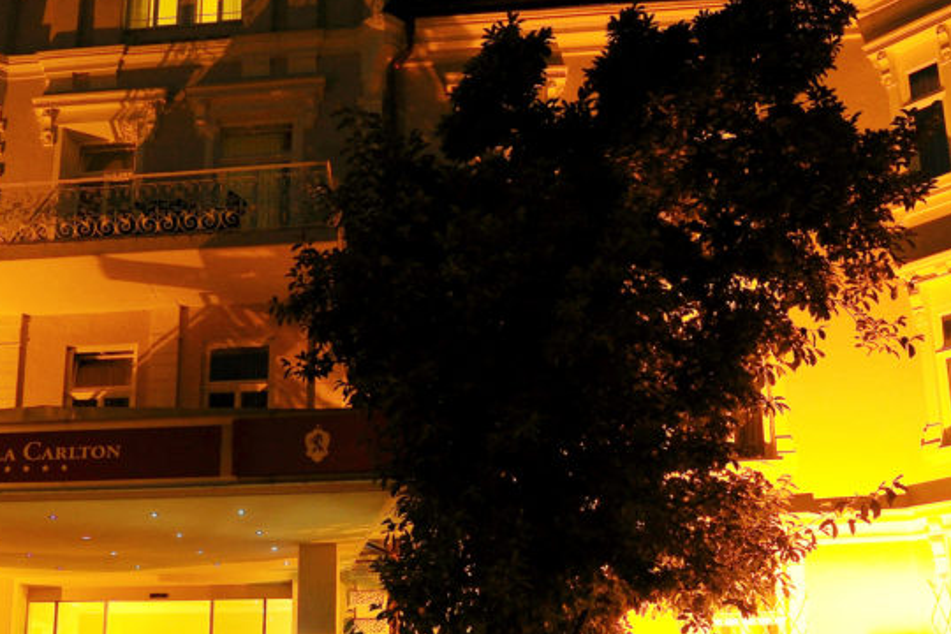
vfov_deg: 33.4
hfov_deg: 44.8
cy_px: 298
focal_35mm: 40
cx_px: 129
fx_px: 1057
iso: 640
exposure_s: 1/4
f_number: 9
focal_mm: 18
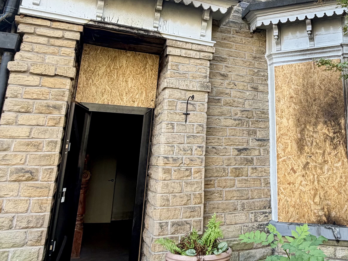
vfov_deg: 40.7
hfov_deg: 51.9
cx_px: 256
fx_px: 342
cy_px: 69
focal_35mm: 34
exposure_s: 1/121
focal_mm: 2.22
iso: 50
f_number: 2.2
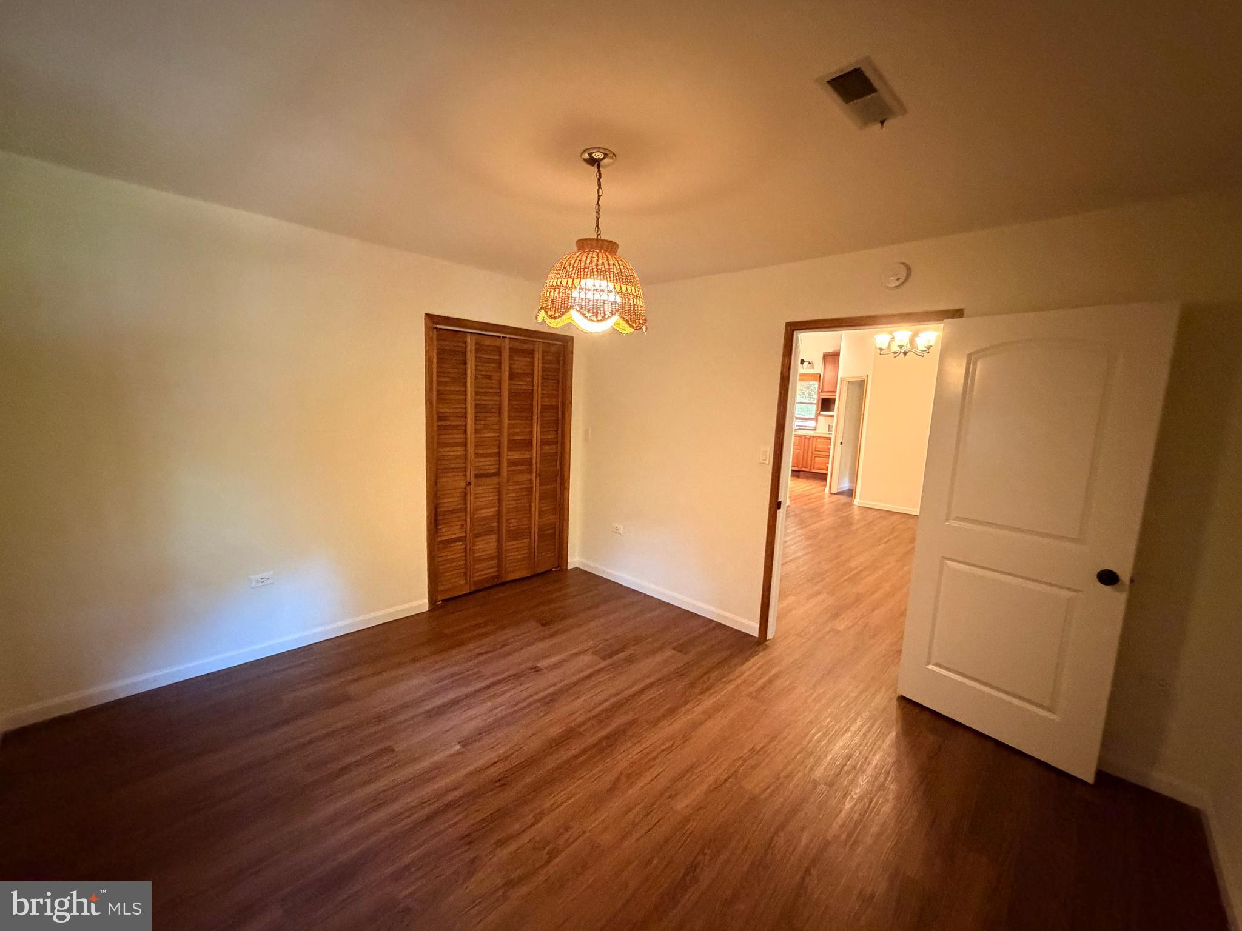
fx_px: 502
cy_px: 466
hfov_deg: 102.1
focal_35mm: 14
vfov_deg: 85.7
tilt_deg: -8.3
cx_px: 621
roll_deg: -2.3
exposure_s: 1/40
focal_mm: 2.22
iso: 1250
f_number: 2.2
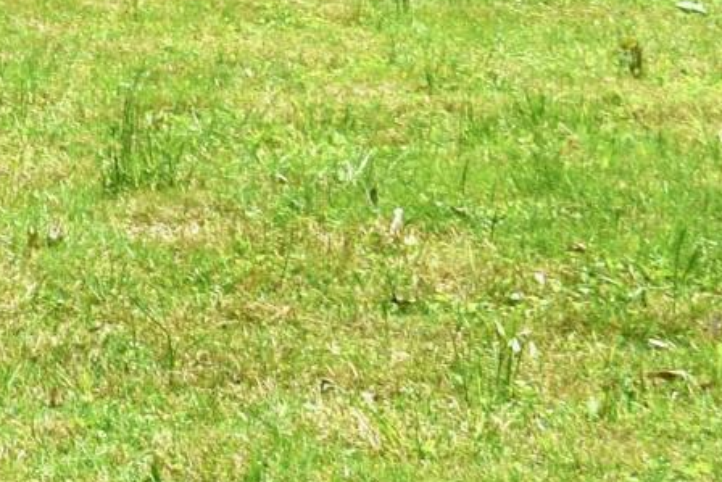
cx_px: -1691
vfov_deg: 5.6
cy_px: -477
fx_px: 4835
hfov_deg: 7.2
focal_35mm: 241
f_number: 10
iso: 200
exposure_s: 1/400
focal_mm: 24
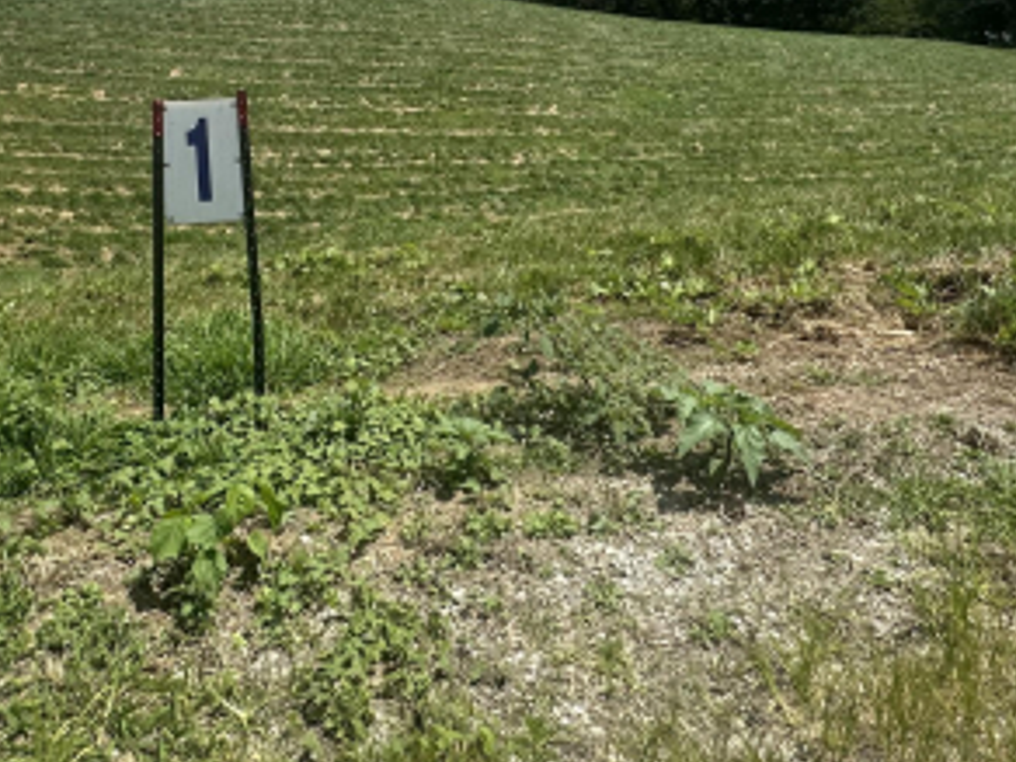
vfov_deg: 38.6
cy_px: -17
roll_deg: +1.9
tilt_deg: +0.1
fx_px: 939
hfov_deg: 56.6
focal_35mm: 32
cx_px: 430
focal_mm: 2.22
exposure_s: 1/3040
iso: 50
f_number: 2.2
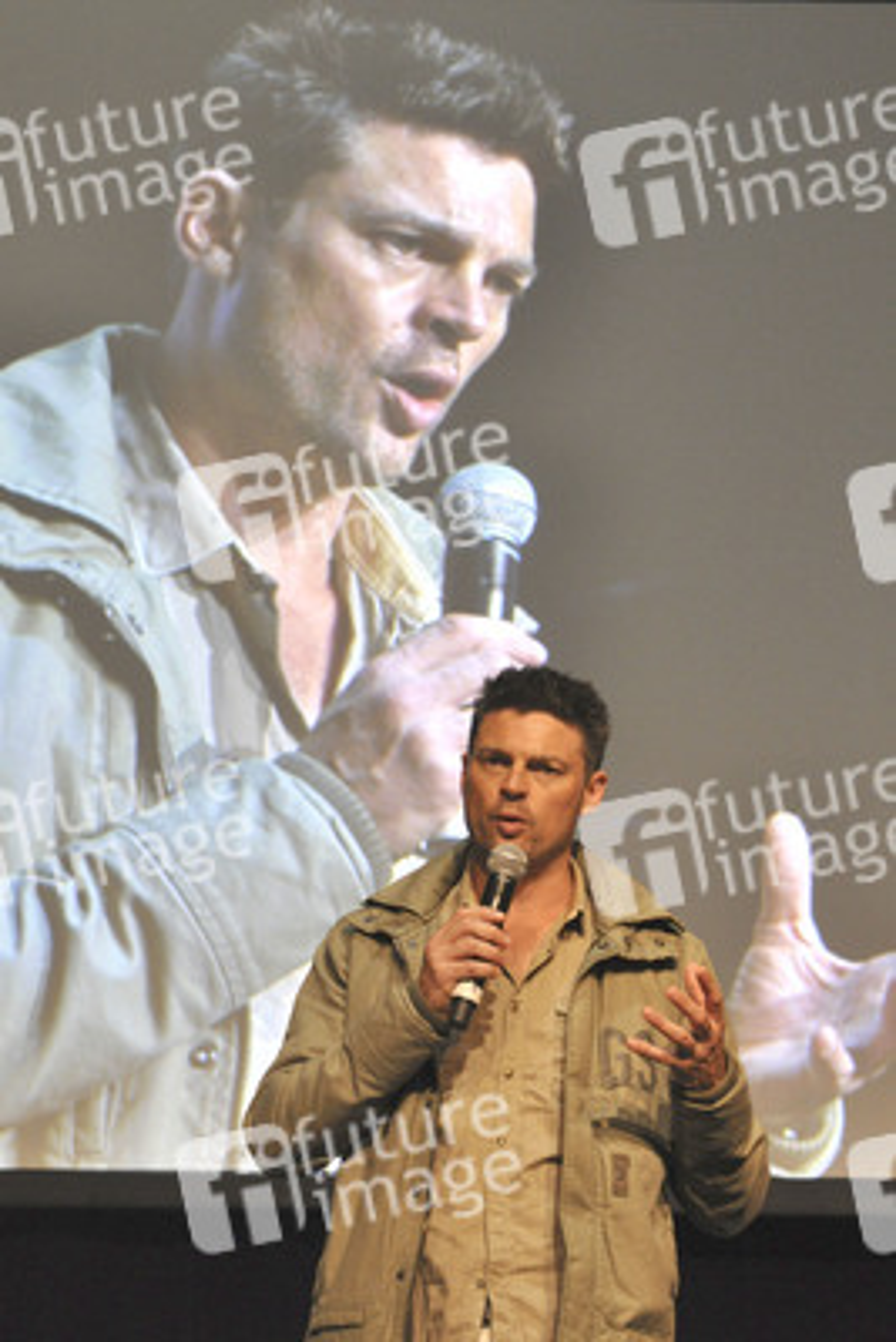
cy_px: 671
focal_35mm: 105
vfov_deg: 19.4
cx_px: 448
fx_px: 3916
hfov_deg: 13.1
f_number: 5
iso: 1600
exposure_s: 1/125
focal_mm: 70
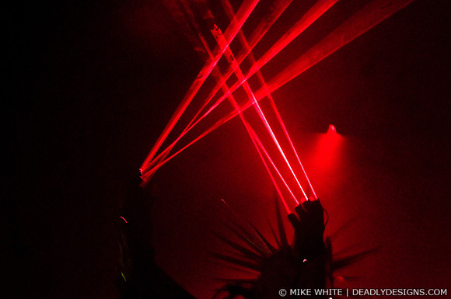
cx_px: 226
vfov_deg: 18.1
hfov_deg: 27.0
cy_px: 150
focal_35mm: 75
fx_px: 938
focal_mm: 50
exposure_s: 1/8
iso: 1000
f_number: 3.5
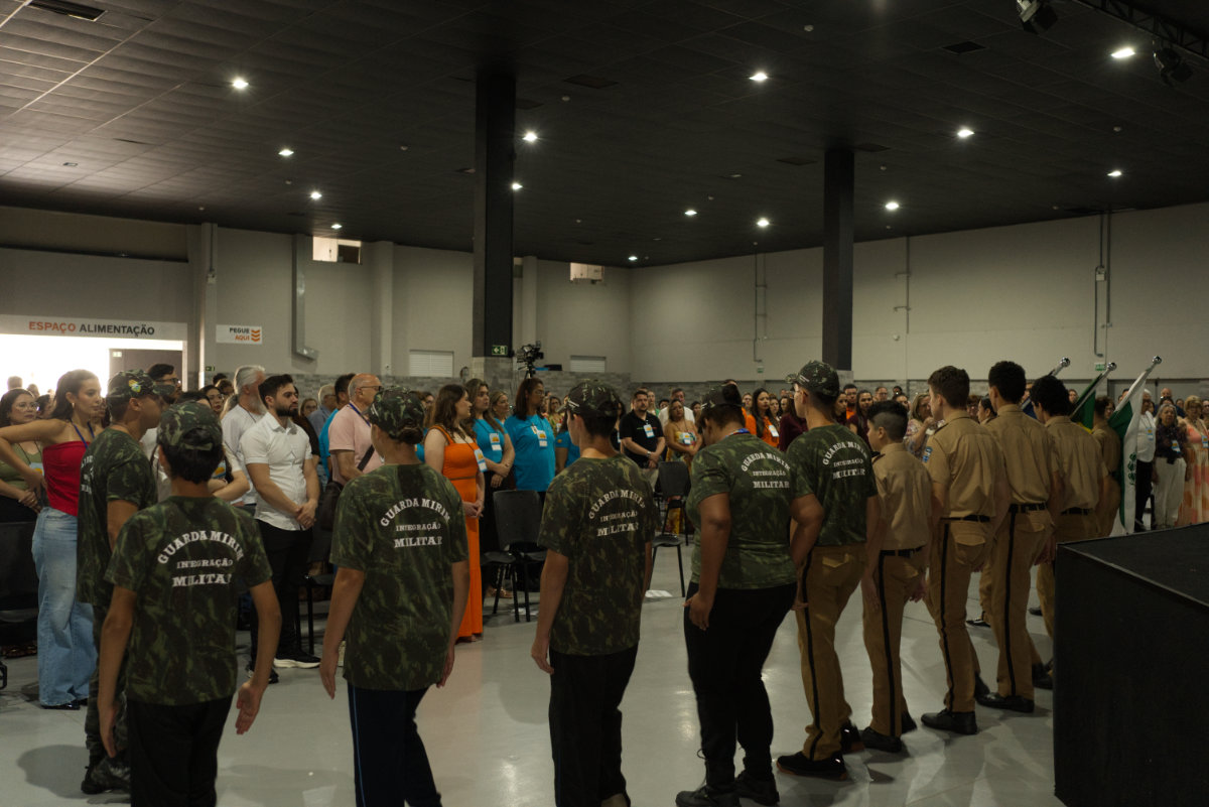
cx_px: 604
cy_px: 404
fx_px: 1176
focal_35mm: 35
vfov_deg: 37.9
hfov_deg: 54.4
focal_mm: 35
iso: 4000
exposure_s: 1/100
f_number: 4
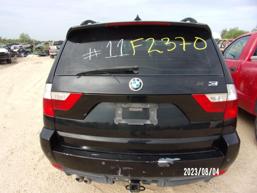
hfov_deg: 71.6
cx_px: 128
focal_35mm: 24
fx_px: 178
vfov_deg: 56.8
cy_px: 96
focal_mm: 4.3
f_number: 3.3
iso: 80
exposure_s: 1/420
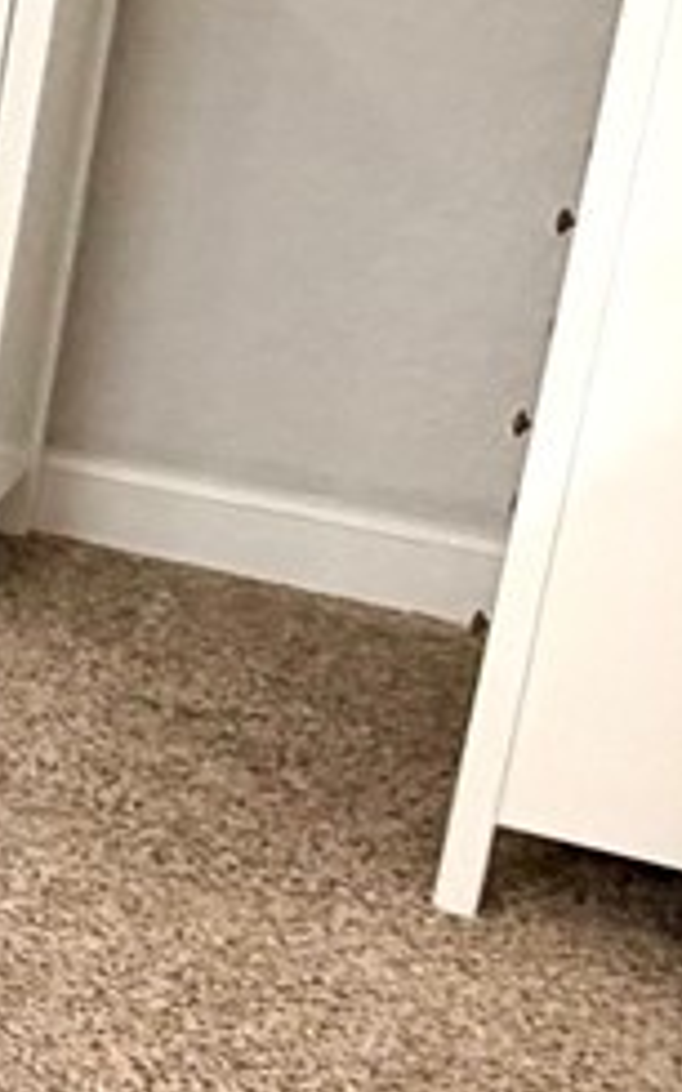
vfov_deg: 21.1
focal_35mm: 97
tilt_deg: -13.9
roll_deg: -0.1
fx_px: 2886
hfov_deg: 9.4
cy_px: 201
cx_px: -1582
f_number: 2.2
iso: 250
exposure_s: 1/60
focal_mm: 2.22
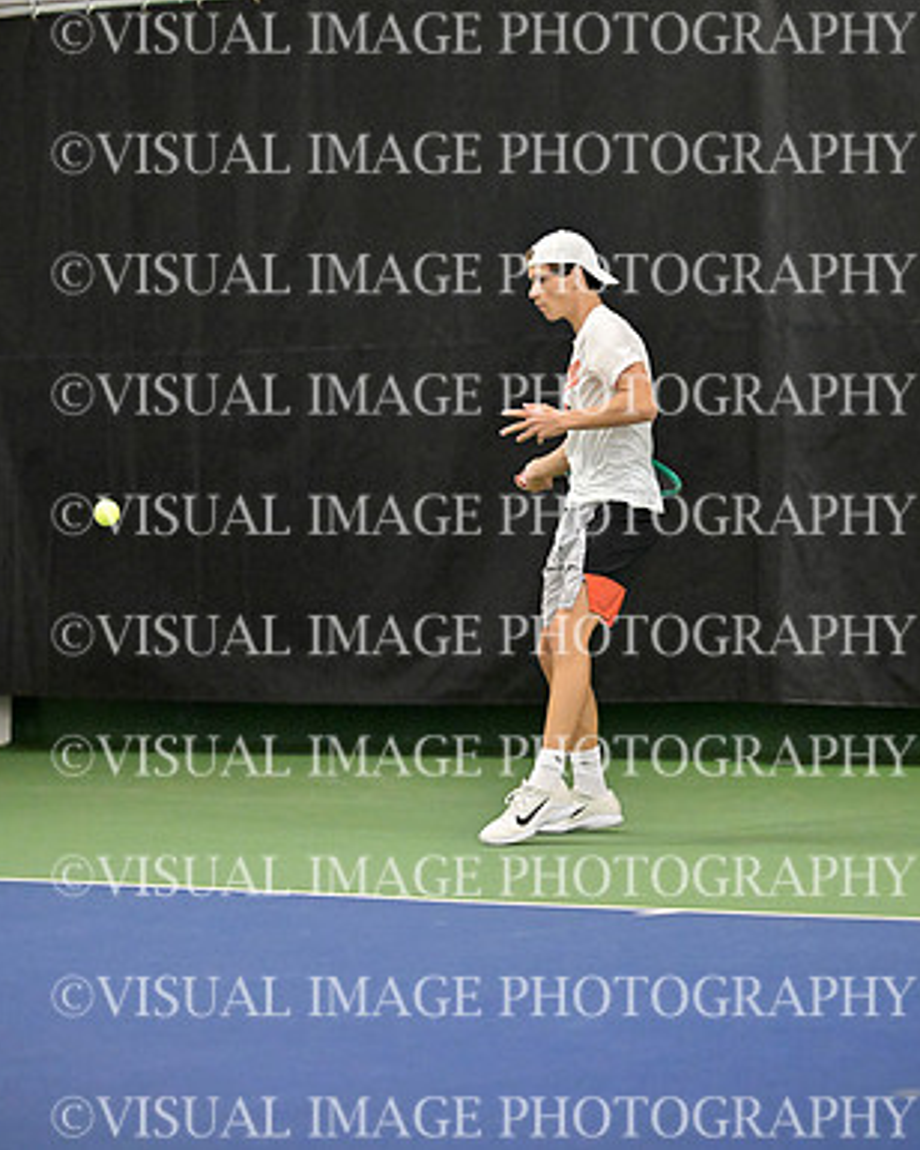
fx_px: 6024
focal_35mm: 177
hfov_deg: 8.7
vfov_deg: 10.9
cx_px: 484
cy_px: 575
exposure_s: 1/1250
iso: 8000
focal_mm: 125
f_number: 2.8
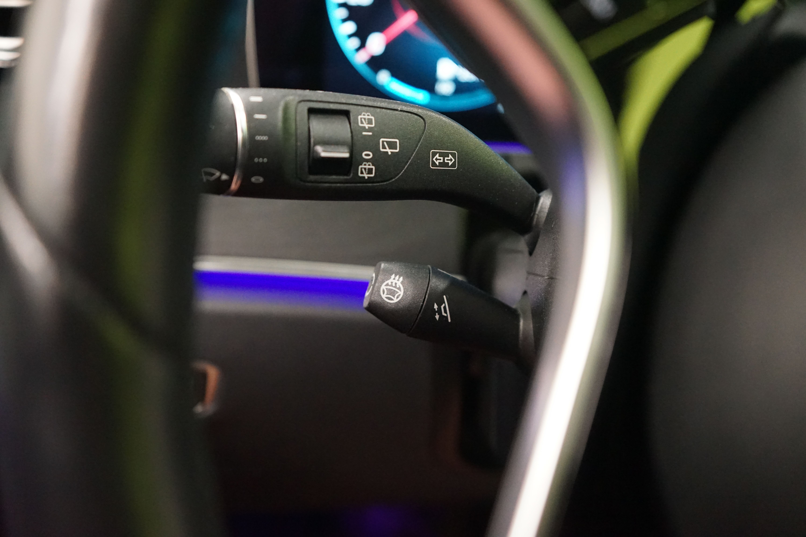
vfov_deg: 35.1
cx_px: 403
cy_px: 268
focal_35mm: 38
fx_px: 851
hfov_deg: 50.7
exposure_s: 1/30
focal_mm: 38
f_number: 4
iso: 6400
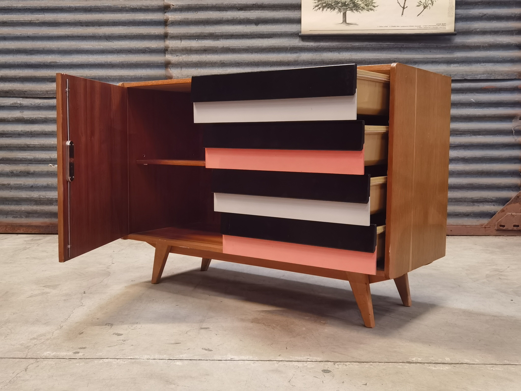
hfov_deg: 47.9
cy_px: 196
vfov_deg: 36.8
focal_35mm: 39
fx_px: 587
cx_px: 260
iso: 640
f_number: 1.9
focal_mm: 6.71
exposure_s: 1/33.3
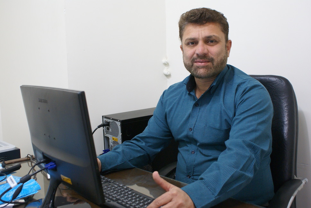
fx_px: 363
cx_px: 156
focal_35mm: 42
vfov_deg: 32.0
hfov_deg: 46.3
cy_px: 104
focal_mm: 28
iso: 400
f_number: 5
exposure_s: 1/20
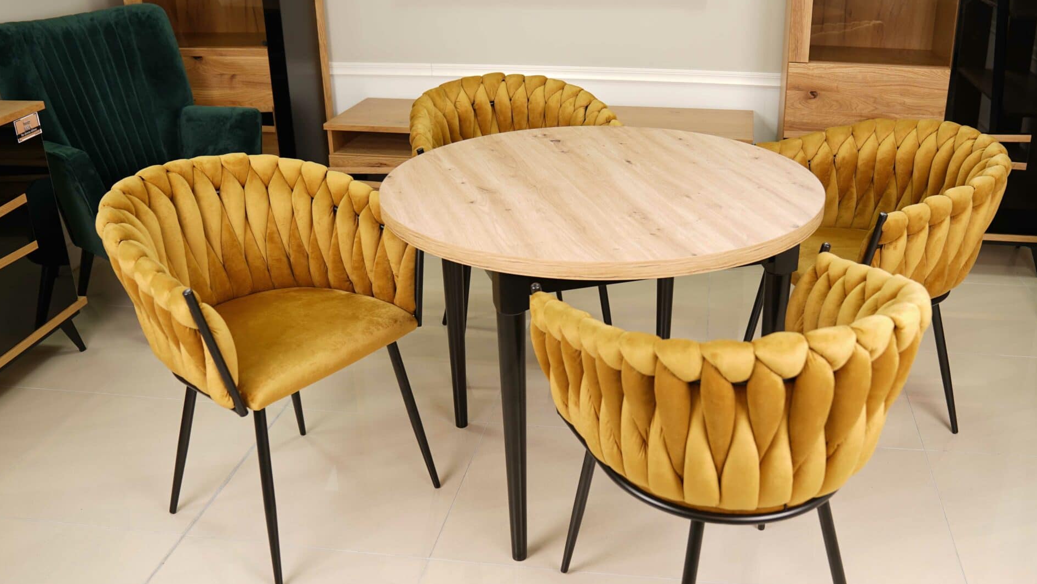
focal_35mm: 34
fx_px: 935
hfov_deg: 57.7
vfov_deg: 34.7
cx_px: 605
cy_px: 297
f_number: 2.8
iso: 80
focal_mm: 24
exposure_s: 1/15
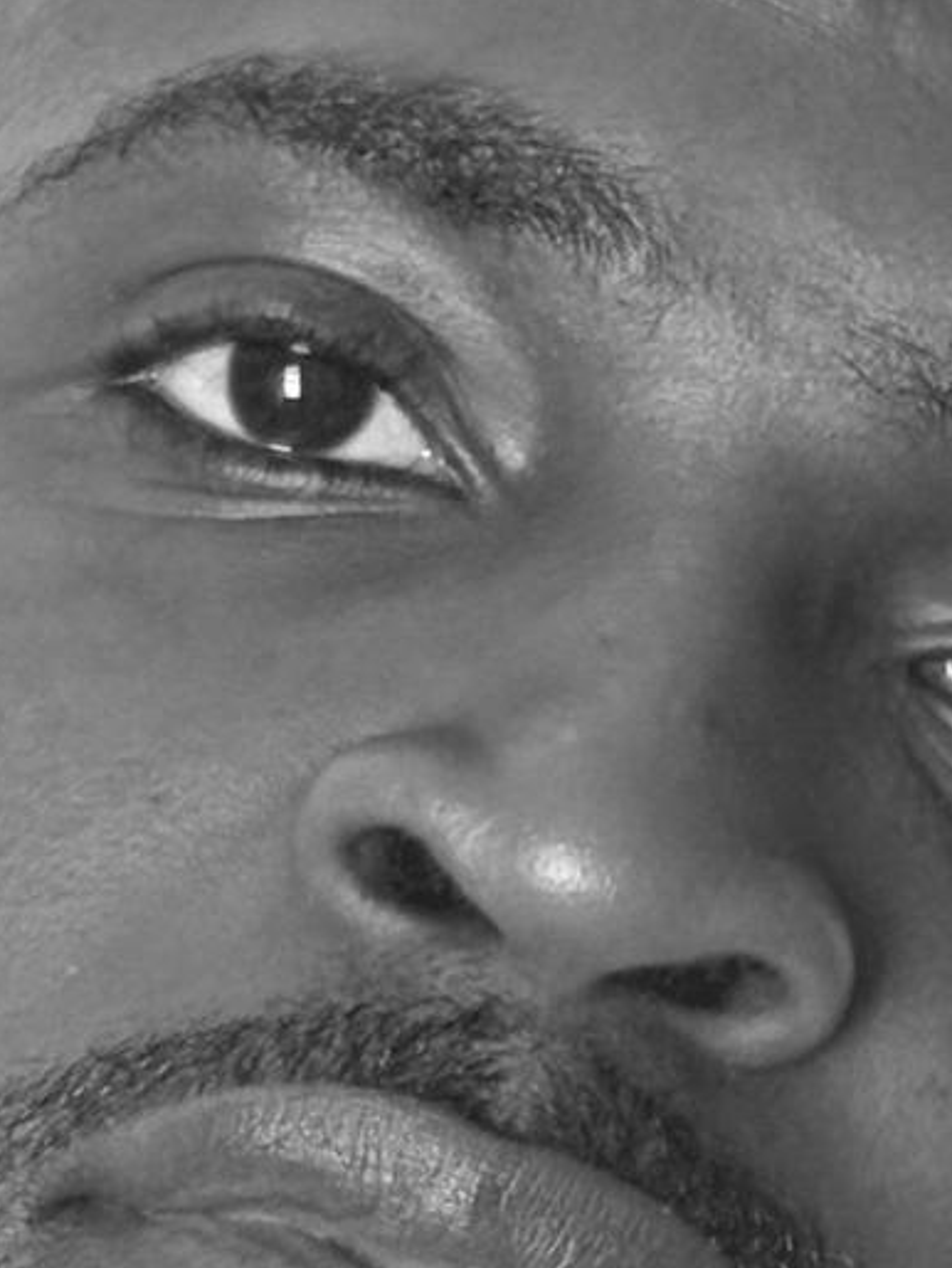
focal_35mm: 239
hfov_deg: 6.2
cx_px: 380
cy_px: 2040
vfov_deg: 8.1
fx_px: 8757
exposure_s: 1/139
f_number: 1.78
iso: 125
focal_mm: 6.76
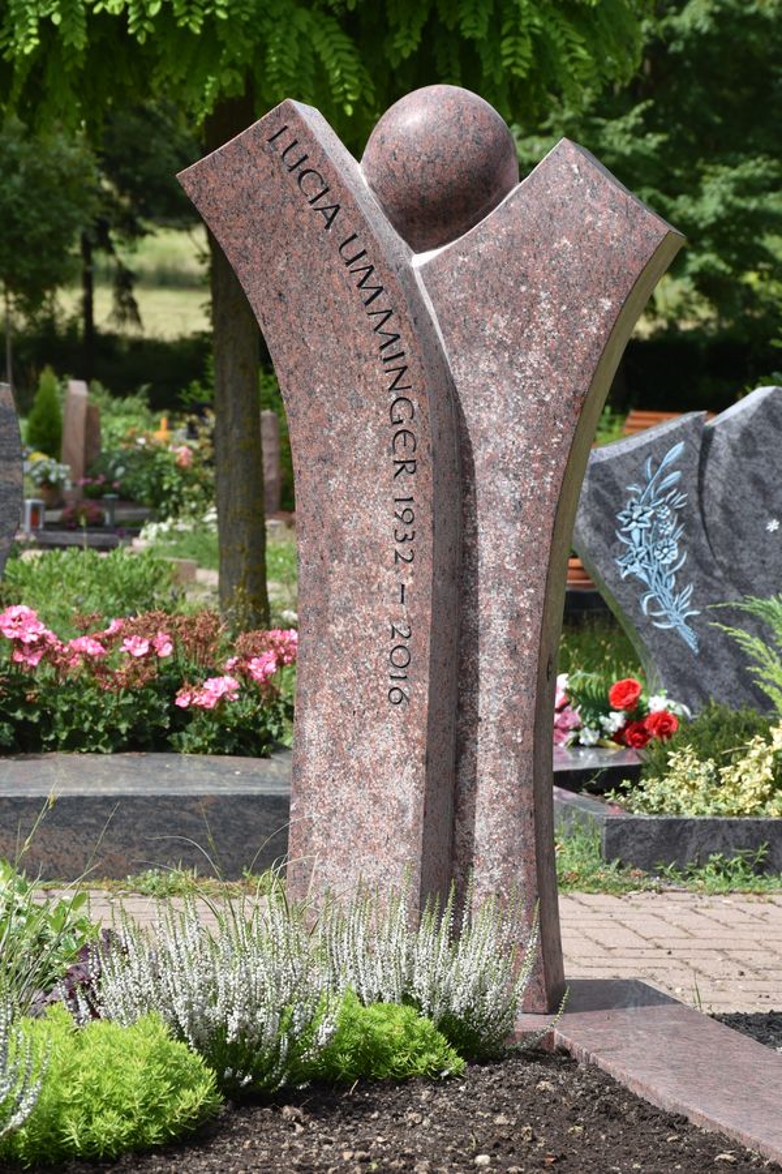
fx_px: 3665
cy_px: 587
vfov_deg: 18.2
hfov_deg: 12.2
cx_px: 391
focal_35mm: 112
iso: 200
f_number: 9
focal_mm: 75
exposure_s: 1/320
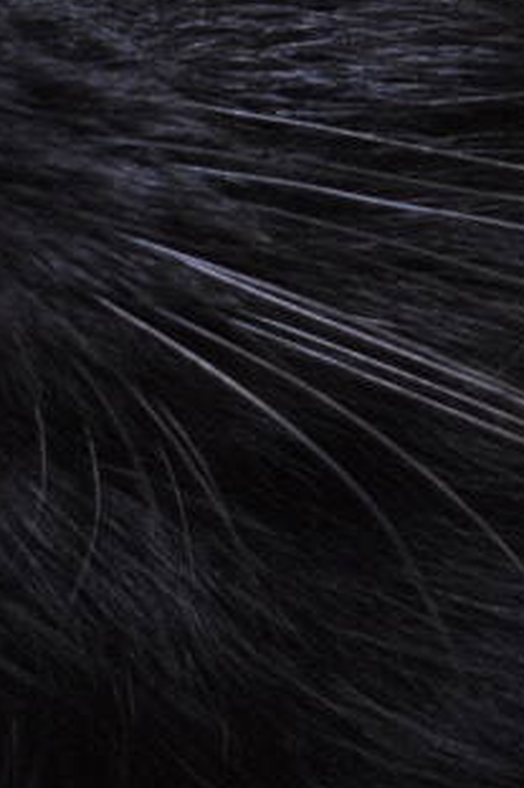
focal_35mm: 309
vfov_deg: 6.7
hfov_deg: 4.4
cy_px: 25
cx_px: 229
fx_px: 6753
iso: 640
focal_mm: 40
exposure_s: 1/5
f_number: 5
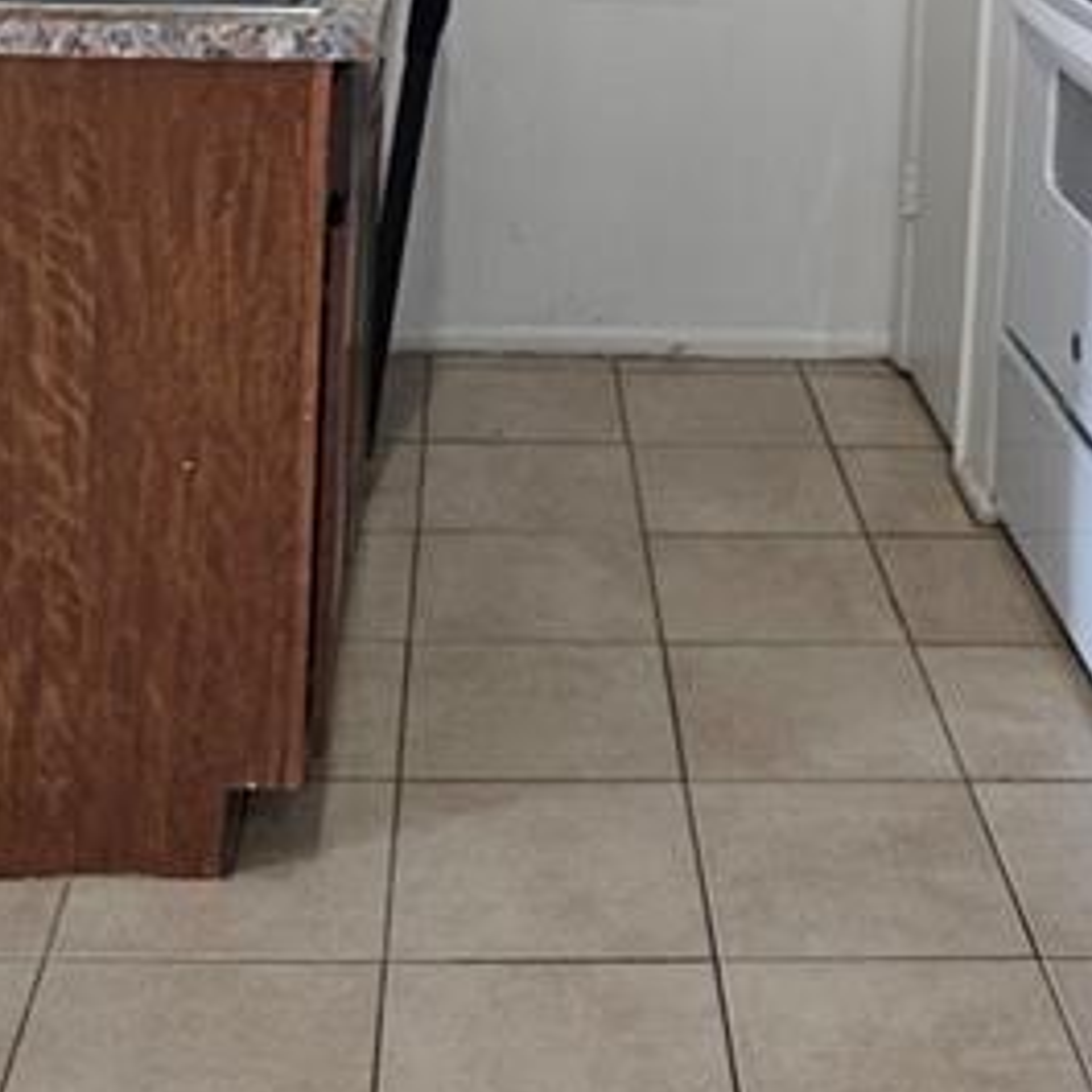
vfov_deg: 25.6
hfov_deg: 29.0
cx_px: 635
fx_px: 2106
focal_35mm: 59
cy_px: -272
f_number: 1.7
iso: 640
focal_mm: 6.3
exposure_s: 1/120
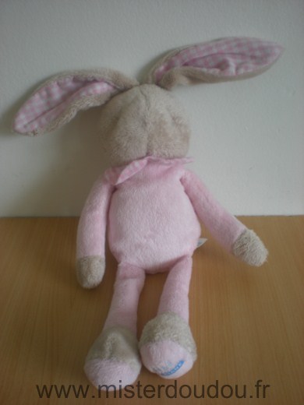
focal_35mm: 38
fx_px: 445
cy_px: 202
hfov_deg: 37.7
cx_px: 152
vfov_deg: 49.0
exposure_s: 1/31.8
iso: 64
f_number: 3.1
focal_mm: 6.3
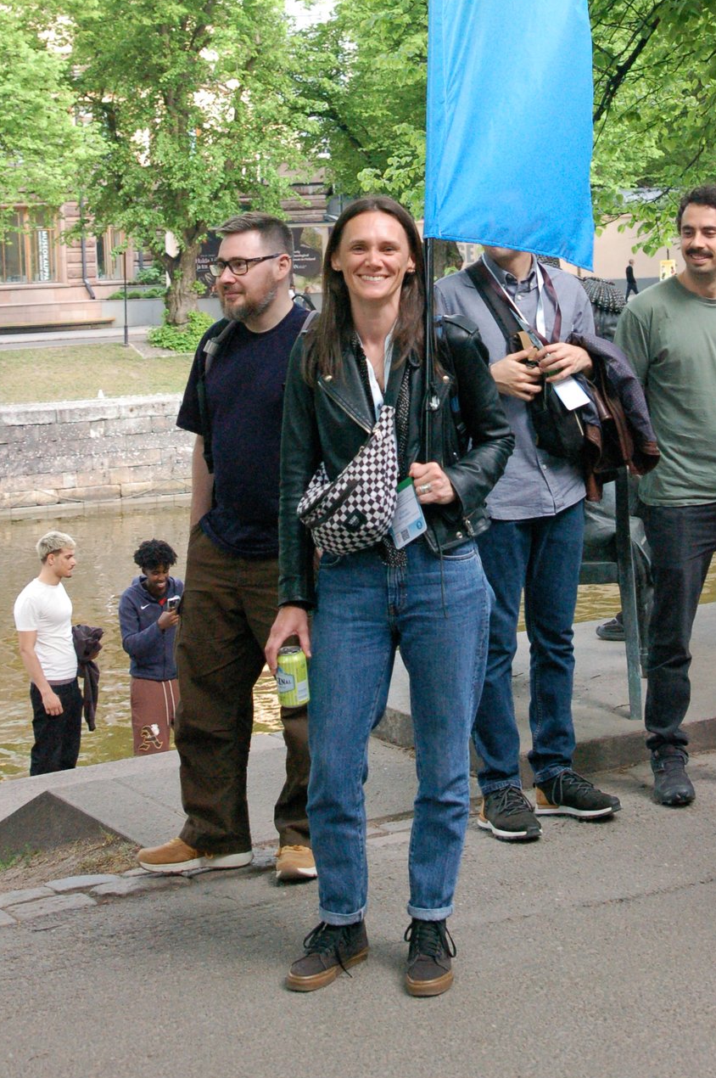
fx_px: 1907
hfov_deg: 21.2
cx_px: 422
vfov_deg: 30.9
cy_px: 241
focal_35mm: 64
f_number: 6.3
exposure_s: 1/125
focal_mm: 27
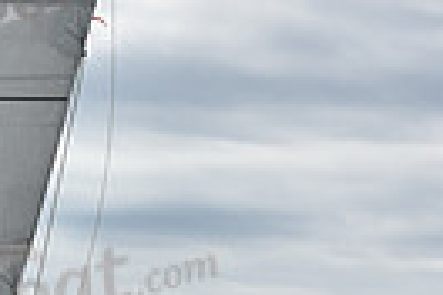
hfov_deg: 6.5
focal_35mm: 308
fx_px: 3790
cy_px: 535
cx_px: -426
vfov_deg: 4.4
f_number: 10
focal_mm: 70
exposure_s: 1/800
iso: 250
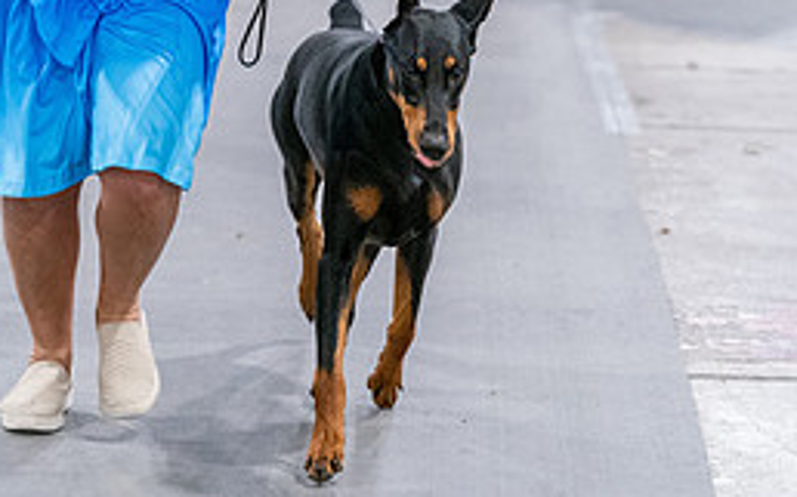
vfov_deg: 5.4
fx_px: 5232
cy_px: -57
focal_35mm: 241
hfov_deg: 8.7
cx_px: 432
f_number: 3.2
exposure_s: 1/320
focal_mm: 105
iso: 6400
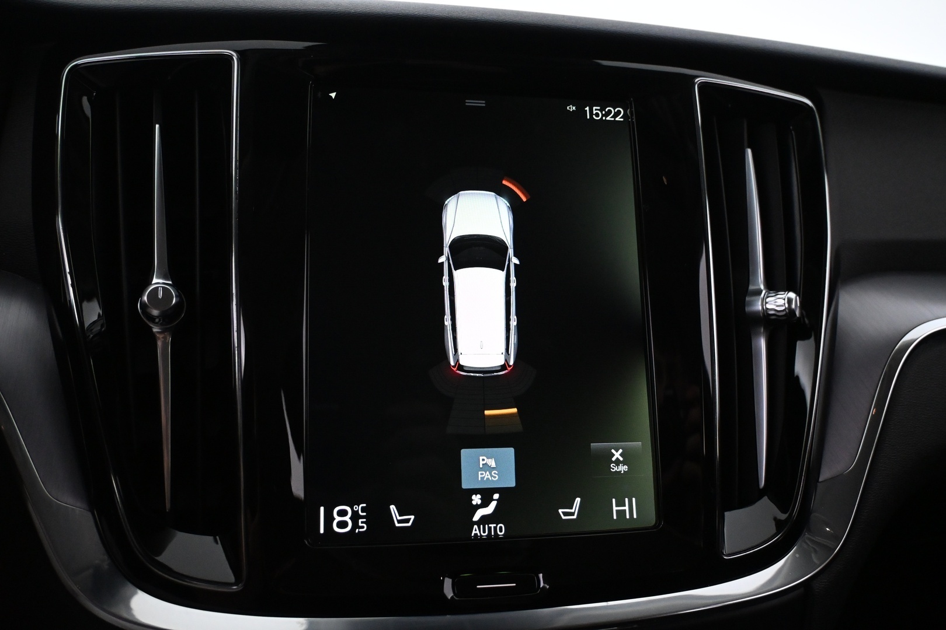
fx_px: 769
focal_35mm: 29
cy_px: 315
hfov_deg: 63.2
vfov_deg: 44.6
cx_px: 473
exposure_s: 1/60
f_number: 3.8
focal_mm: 19.5
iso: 3600
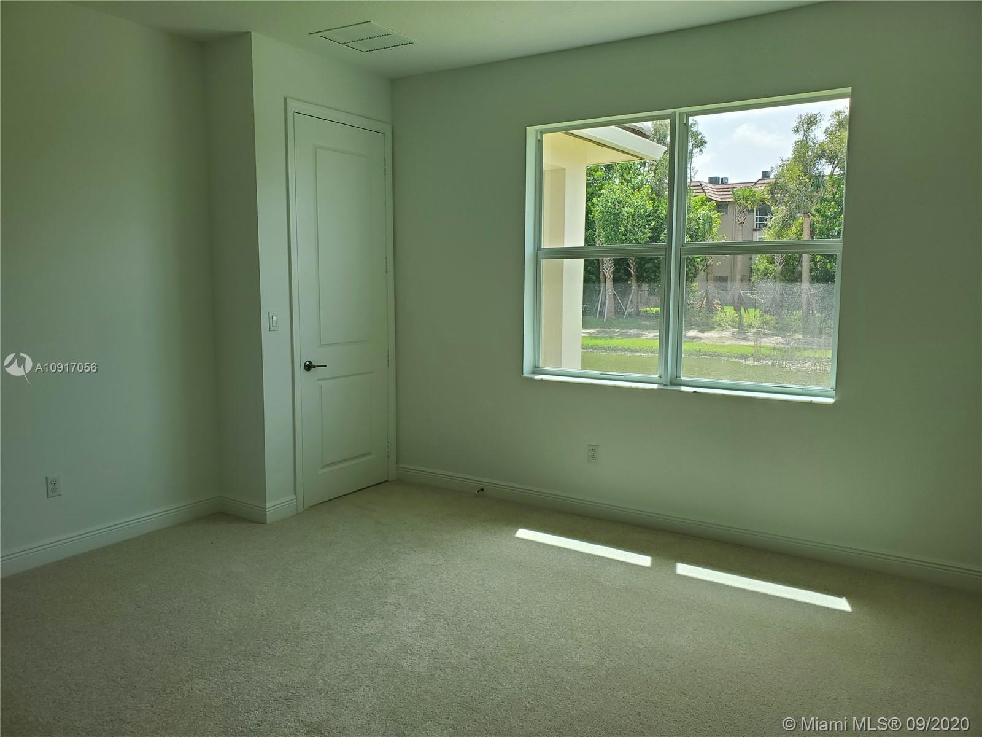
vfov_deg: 53.1
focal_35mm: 26
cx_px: 491
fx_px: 738
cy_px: 368
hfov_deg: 67.3
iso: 50
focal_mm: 4.3
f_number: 2.4
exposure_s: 1/144
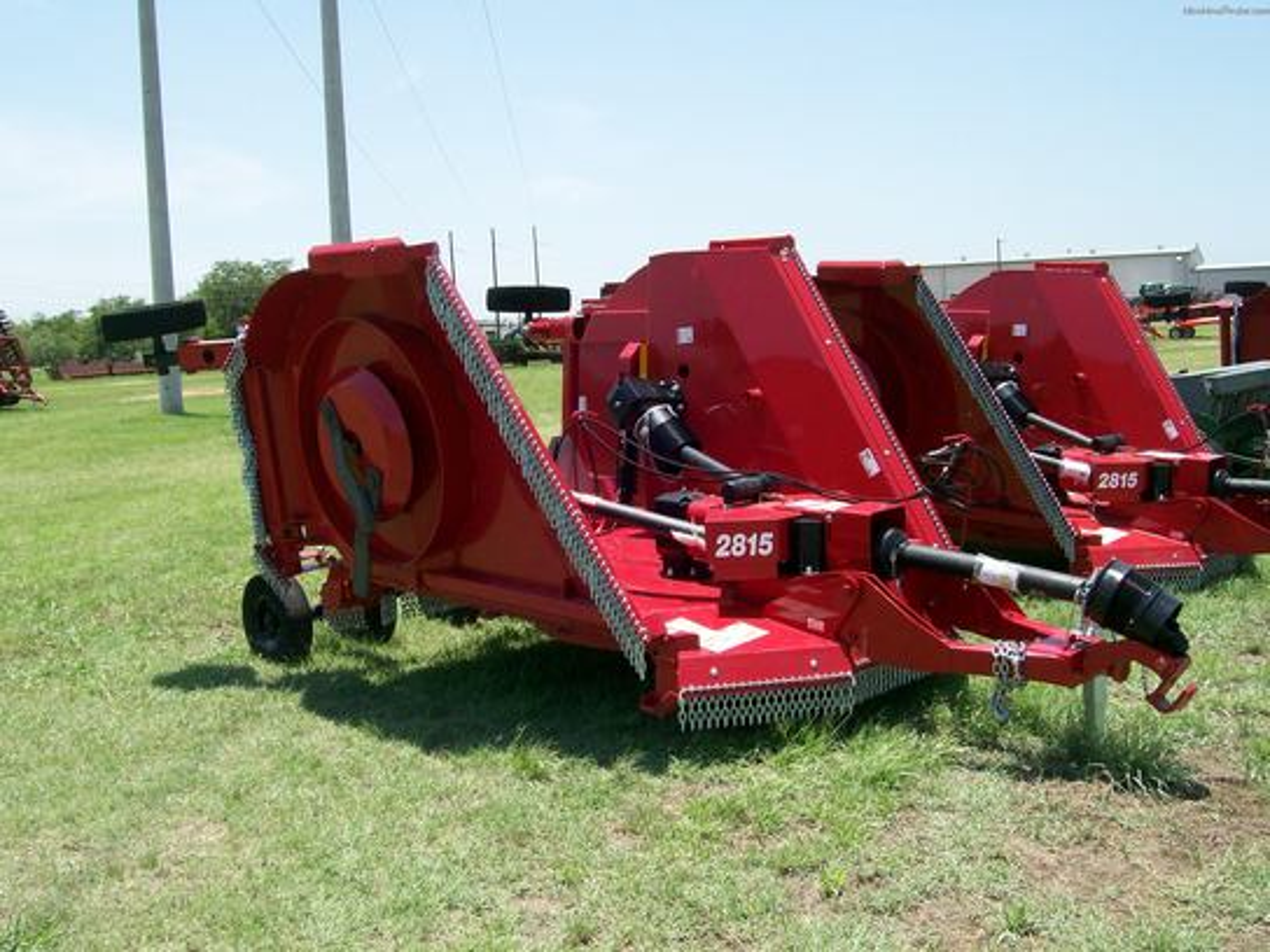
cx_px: 635
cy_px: 476
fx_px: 1321
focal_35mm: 36
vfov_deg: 39.7
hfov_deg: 51.4
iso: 80
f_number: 4.8
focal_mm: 6
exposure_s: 1/449
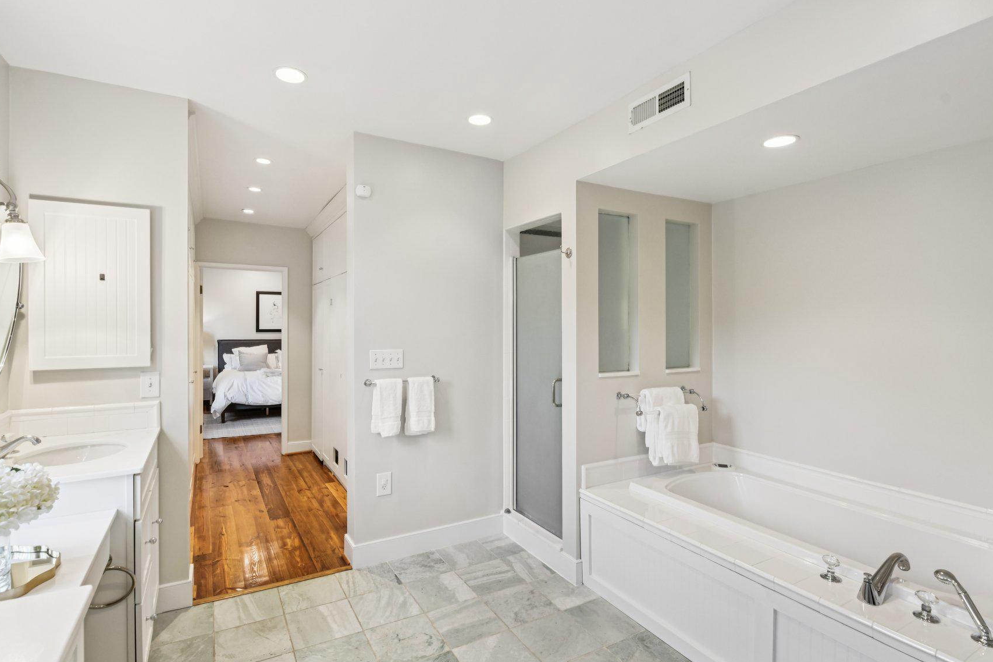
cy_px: 331
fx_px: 496
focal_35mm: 18
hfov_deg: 90.0
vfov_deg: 67.4
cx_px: 476
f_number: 8
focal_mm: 15
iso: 125
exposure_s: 1/15
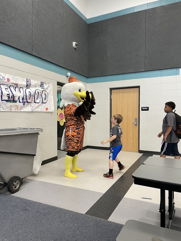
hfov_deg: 53.1
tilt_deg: -3.0
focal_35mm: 26
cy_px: 120
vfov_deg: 67.3
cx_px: 90
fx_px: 181
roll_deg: +0.3
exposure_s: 1/60
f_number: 1.6
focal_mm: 4.2
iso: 100
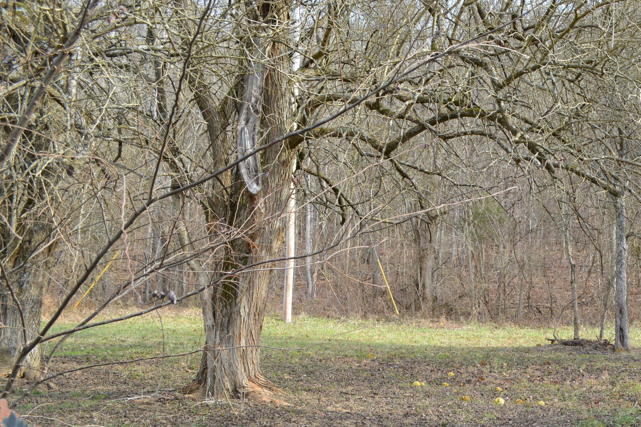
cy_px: 321
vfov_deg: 30.0
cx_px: 498
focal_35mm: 44
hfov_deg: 42.8
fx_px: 783
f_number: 6.3
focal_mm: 18
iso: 200
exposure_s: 1/160
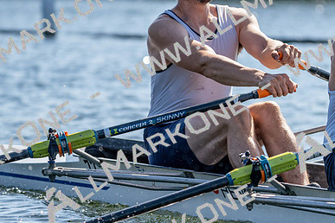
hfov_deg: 5.5
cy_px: 91
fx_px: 3517
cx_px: 222
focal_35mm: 378
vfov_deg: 3.6
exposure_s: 1/1600
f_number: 5.6
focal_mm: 252
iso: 320
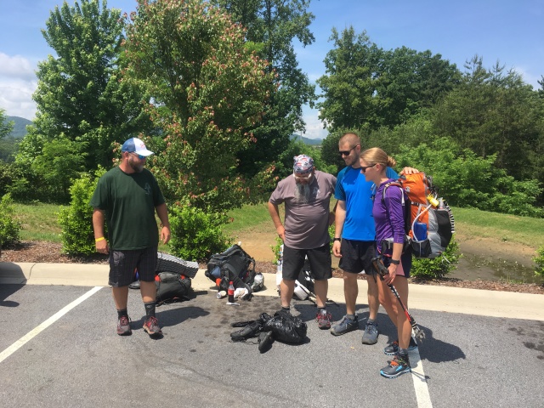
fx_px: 456
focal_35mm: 29
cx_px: 272
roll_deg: +2.9
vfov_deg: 48.2
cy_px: 204
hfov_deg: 61.7
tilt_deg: -5.5
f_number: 2.2
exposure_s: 1/1026
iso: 25
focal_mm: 4.15
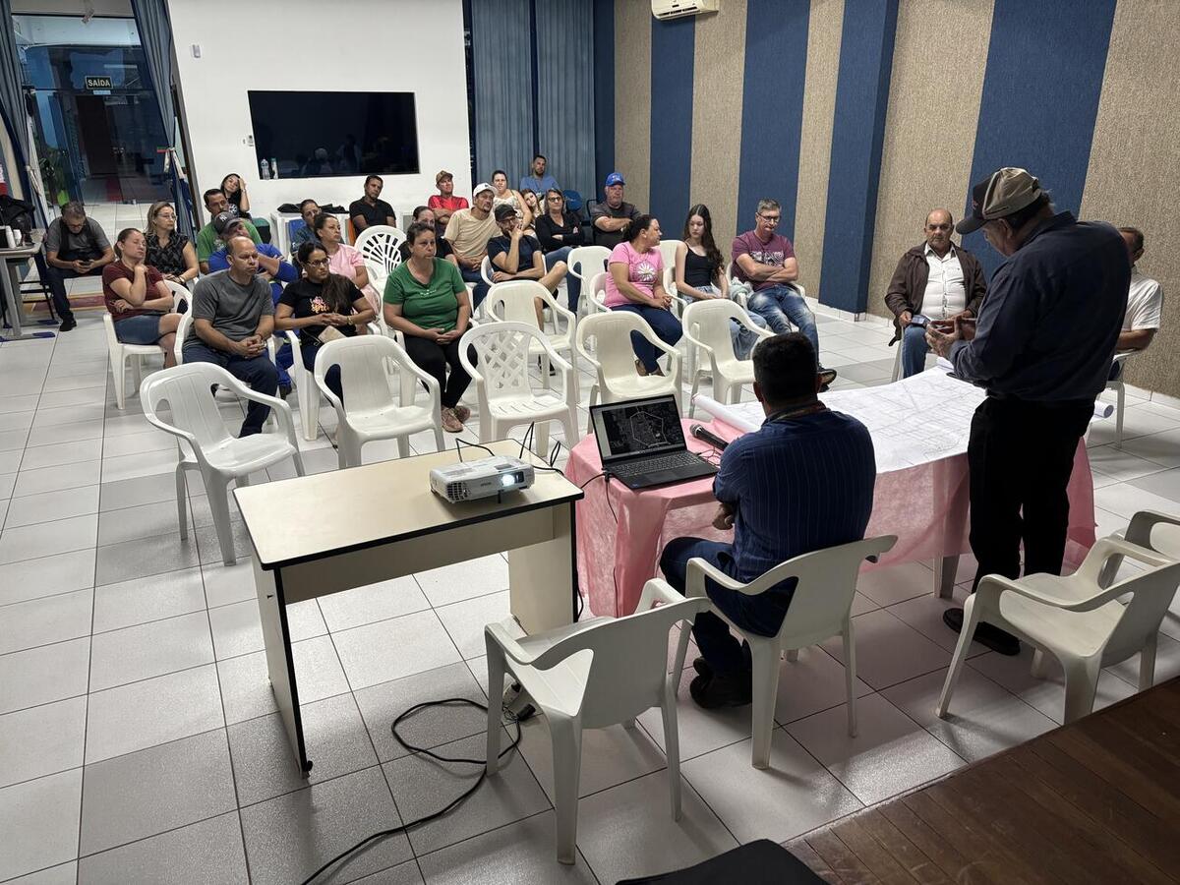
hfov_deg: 67.3
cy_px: 442
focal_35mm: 26
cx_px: 590
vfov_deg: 53.1
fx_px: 886
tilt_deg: -20.3
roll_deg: +0.2
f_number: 1.6
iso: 200
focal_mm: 5.96
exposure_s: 1/60
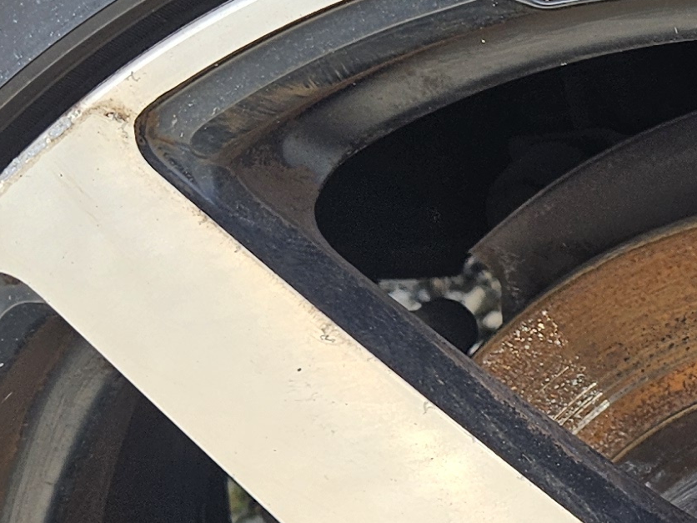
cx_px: 1019
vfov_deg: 13.2
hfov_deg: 16.4
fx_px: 2215
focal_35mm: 110
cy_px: 581
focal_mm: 5.4
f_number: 1.8
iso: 25
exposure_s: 1/183
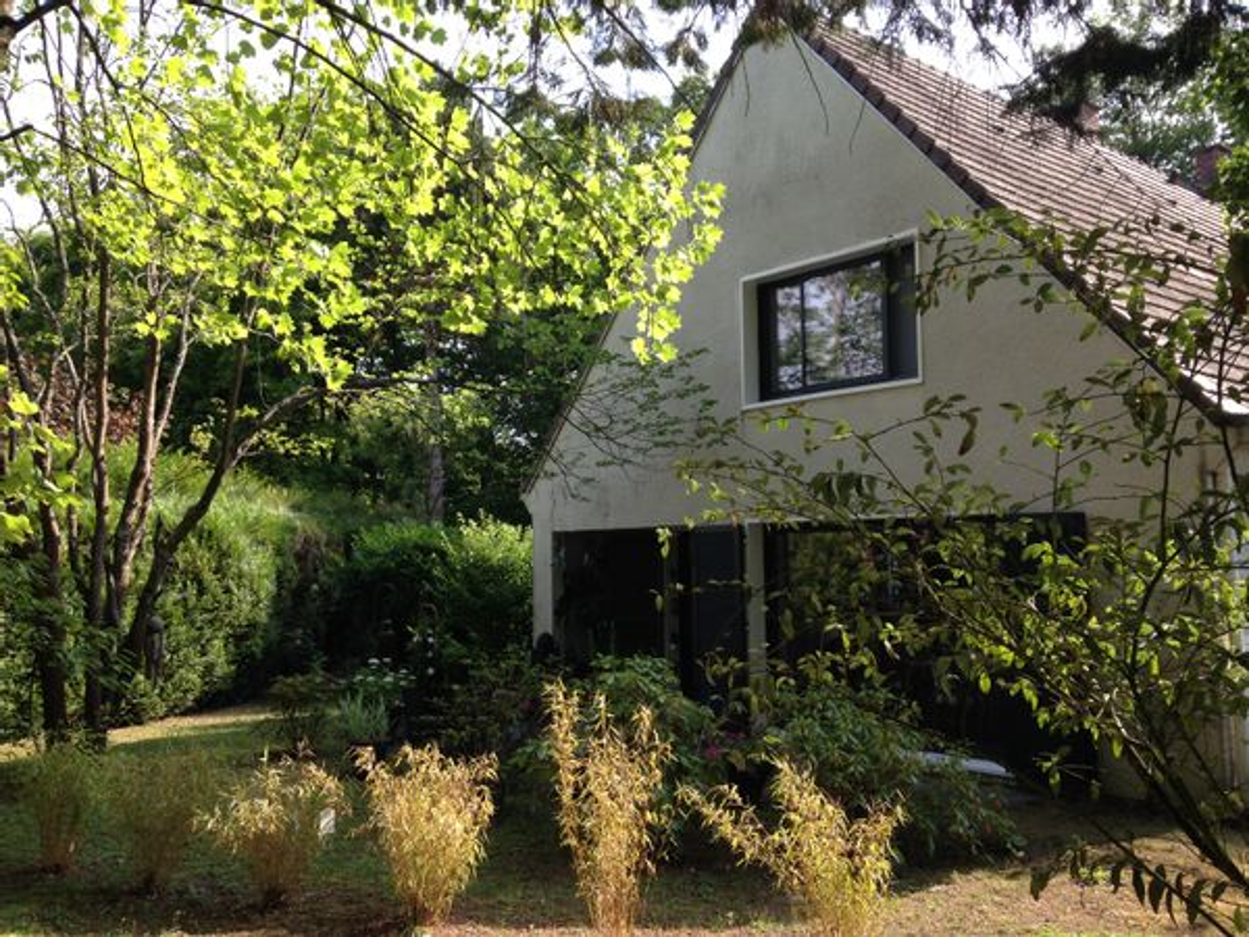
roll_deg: +1.6
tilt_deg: +5.1
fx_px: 1191
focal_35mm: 33
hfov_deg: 55.4
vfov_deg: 42.9
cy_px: 468
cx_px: 624
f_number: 2.4
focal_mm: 4.12
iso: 50
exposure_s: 1/310
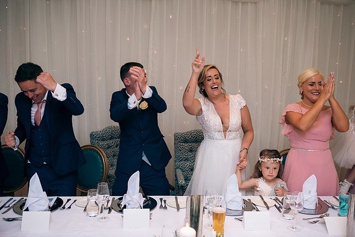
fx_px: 335
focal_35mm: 34
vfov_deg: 38.9
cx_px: 178
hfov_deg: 55.8
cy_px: 118
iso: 640
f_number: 3.5
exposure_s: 1/160
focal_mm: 34
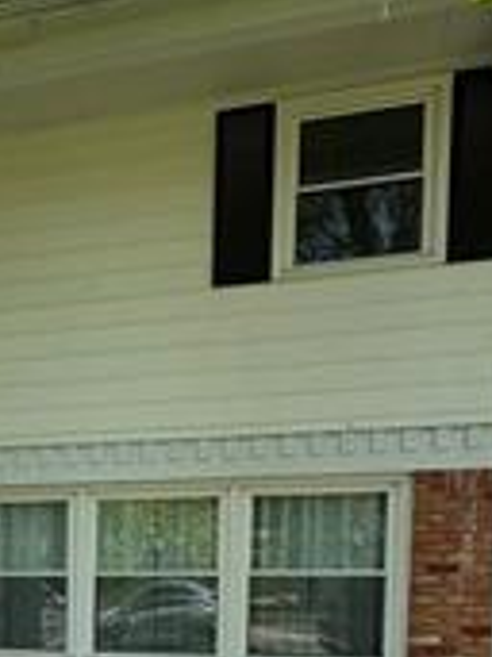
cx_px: -200
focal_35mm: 63
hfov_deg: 20.6
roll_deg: -1.0
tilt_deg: -5.3
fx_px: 1195
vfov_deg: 28.7
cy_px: 669
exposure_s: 1/317
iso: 40
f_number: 2.2
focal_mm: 2.22
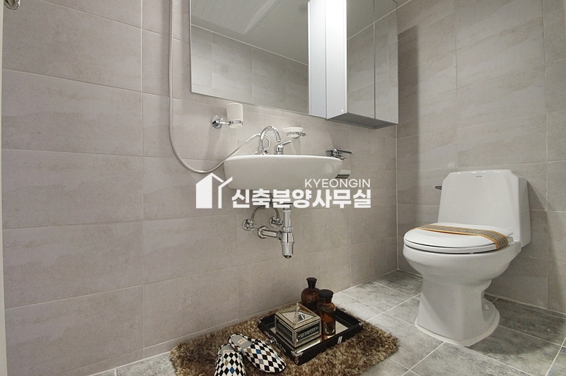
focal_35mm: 15
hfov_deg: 100.4
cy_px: 188
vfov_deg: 77.2
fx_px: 236
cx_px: 283
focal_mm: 10
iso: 1600
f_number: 9
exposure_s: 1/30
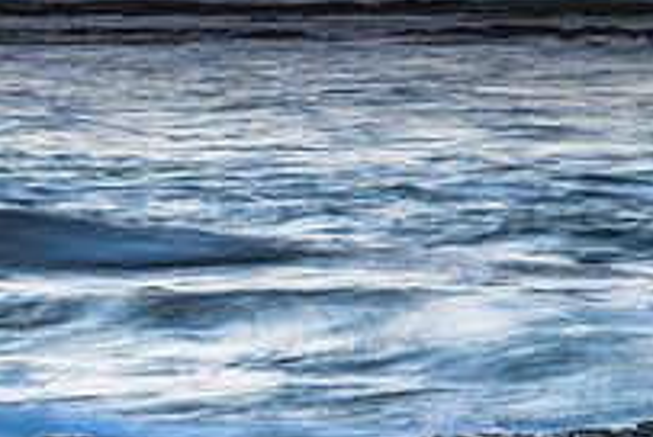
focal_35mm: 243
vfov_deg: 5.7
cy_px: 265
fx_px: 4414
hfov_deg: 8.4
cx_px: -103
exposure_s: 1/2
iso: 31
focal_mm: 85
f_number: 8
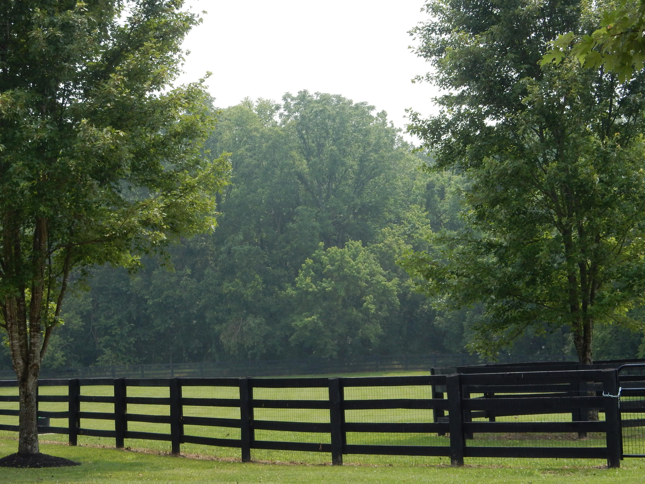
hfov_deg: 27.7
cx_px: 366
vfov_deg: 21.0
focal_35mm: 70
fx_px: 1304
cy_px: 207
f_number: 4.5
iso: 125
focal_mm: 10.7
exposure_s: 1/500
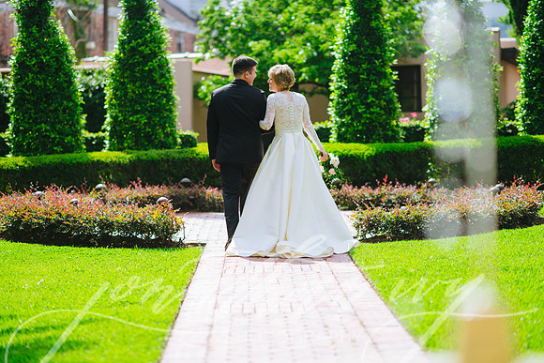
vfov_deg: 15.8
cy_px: 181
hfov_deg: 23.5
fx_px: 1308
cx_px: 273
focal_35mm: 87
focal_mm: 85
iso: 100
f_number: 2
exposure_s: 1/2000
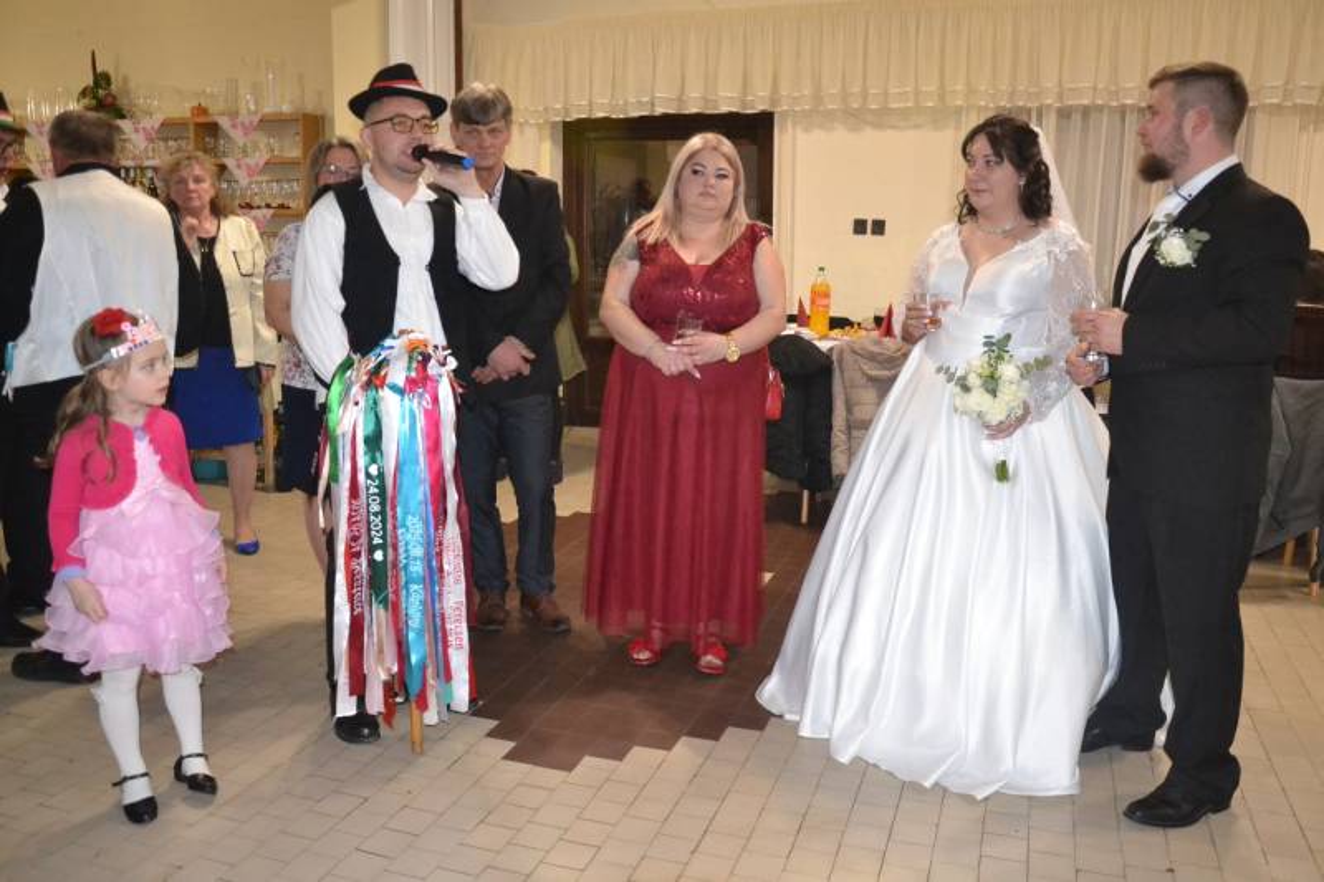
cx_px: 662
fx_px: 993
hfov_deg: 67.4
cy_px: 441
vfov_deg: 47.9
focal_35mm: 27
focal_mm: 18
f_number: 3.5
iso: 3200
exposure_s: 1/60
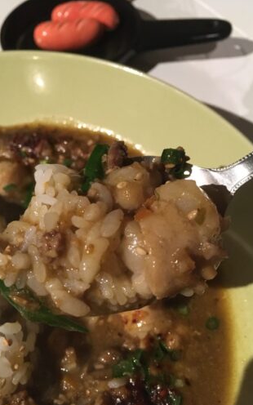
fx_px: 342
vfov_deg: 61.2
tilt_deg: -60.5
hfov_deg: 40.6
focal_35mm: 31
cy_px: 203
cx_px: 114
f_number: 2.2
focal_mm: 4.15
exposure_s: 1/15
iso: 250
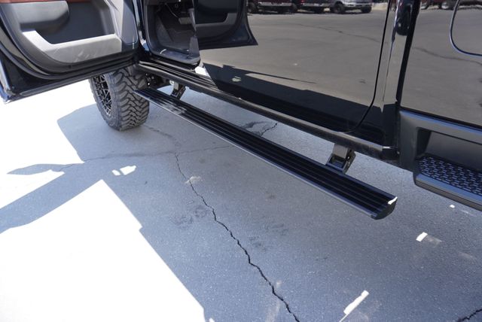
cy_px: 161
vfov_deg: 53.2
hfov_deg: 73.7
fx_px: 322
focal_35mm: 24
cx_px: 241
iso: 100
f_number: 4
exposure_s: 1/80
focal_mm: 16
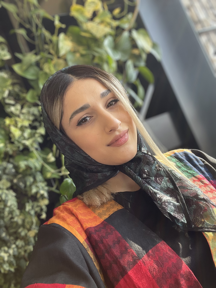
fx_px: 250
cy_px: 144
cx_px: 108
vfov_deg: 60.0
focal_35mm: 30
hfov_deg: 46.8
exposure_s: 1/121
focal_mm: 2.71
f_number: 2.2
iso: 25
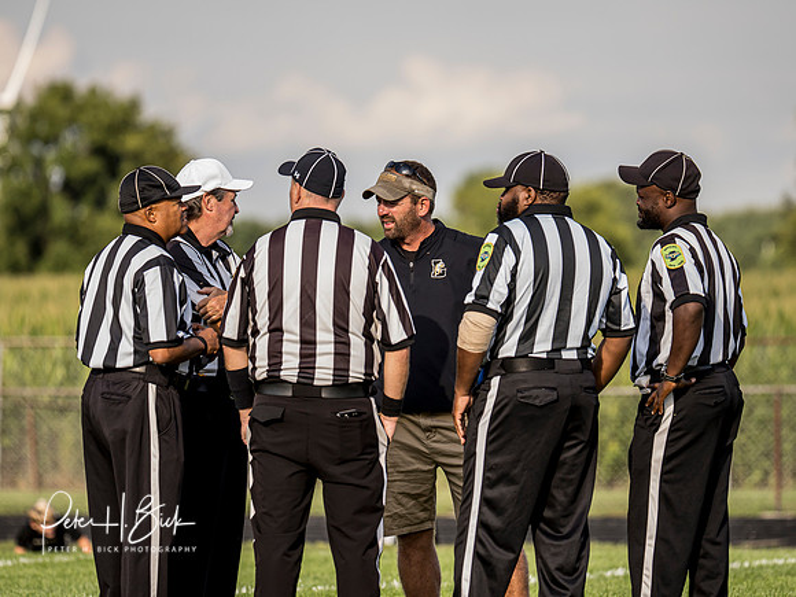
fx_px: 9221
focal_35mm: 401
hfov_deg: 4.9
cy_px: 298
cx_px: 398
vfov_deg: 3.7
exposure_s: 1/1000
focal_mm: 200
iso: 125
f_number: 2.8
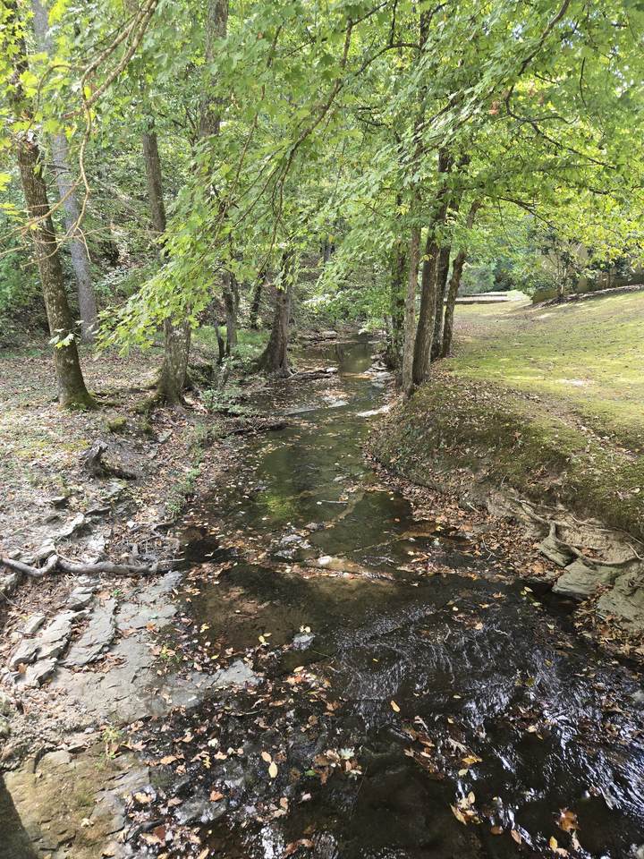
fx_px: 571
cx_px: 322
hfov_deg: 58.9
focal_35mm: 23
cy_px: 430
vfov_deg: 73.9
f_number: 1.8
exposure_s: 1/60
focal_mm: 5.4
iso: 64
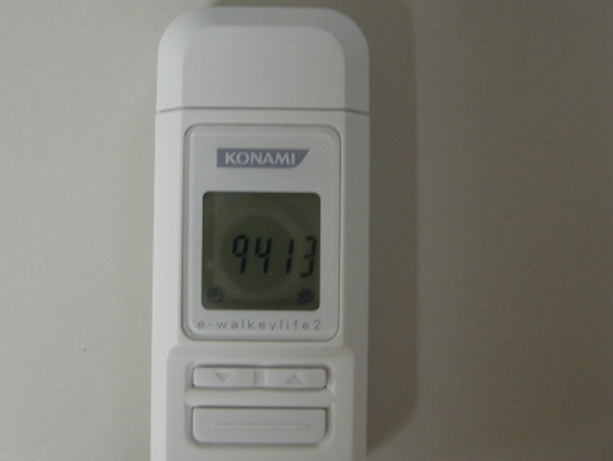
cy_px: 229
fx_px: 975
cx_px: 273
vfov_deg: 26.6
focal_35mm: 55
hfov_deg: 34.9
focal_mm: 6.2
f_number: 2.7
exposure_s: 1/8
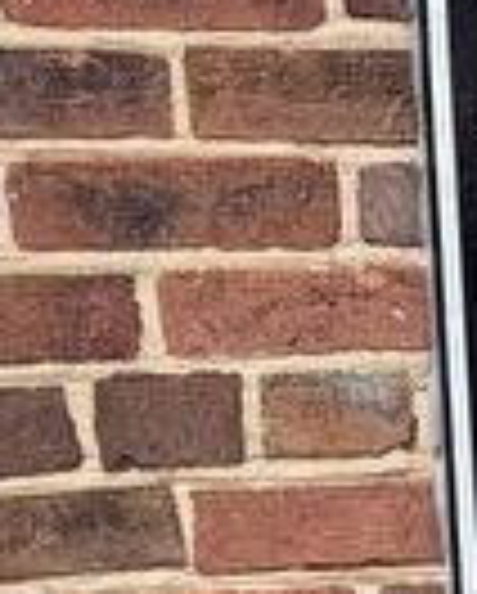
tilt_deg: -12.7
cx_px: 900
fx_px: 2500
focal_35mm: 142
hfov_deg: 10.2
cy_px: 932
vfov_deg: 12.7
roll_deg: +1.3
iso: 80
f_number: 1.78
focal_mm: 6.76
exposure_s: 1/336
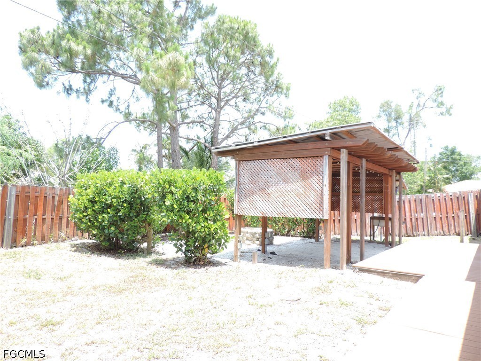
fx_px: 333
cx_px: 240
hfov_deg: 71.6
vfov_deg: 56.8
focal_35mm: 24
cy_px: 180
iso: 80
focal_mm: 4.3
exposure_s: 1/160
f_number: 3
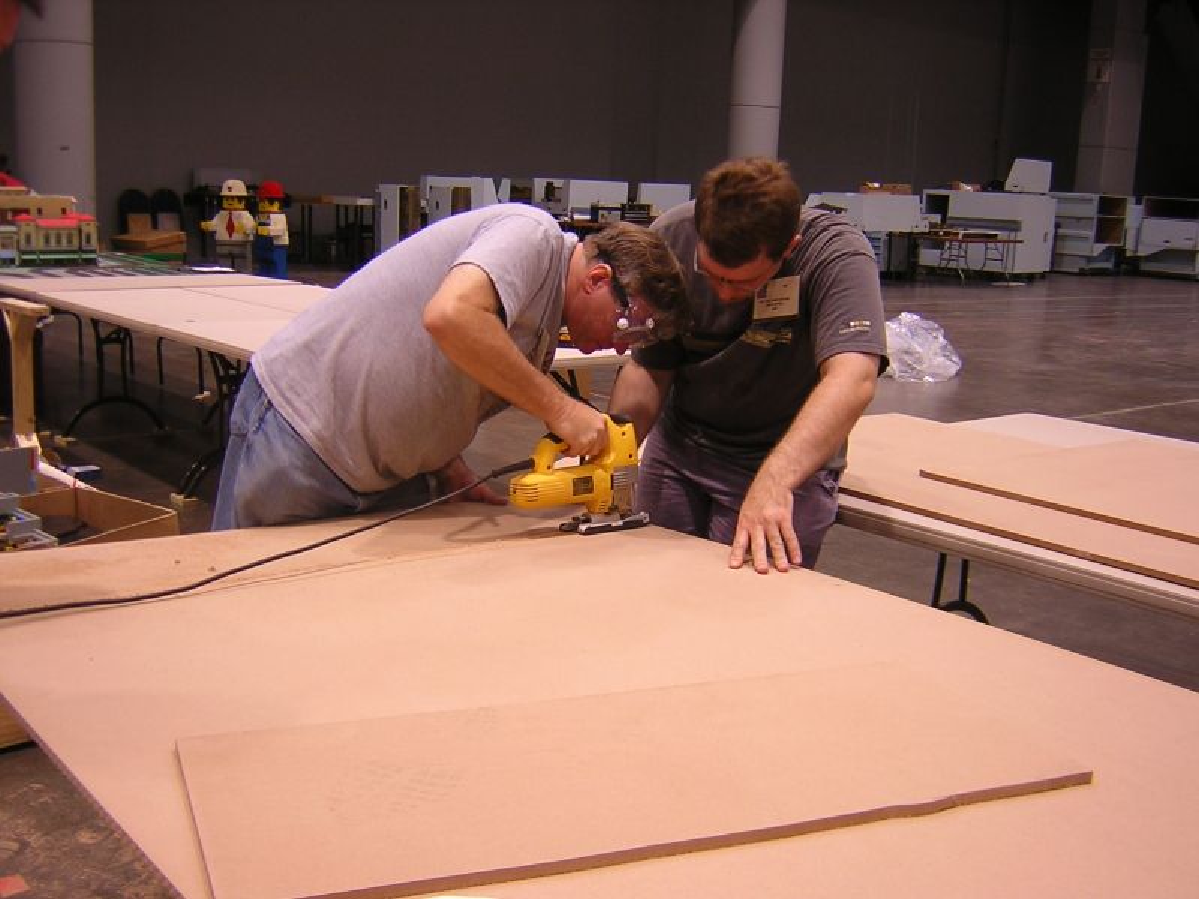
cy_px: 450
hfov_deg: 51.4
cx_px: 600
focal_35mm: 36
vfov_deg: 39.7
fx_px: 1247
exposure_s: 1/10.4
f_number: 2.6
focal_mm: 4.7
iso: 100
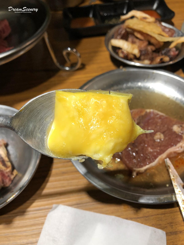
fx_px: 198
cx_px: 92
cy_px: 122
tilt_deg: -52.7
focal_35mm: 28
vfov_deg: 63.4
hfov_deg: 49.7
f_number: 1.8
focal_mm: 3.99
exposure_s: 1/30
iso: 20
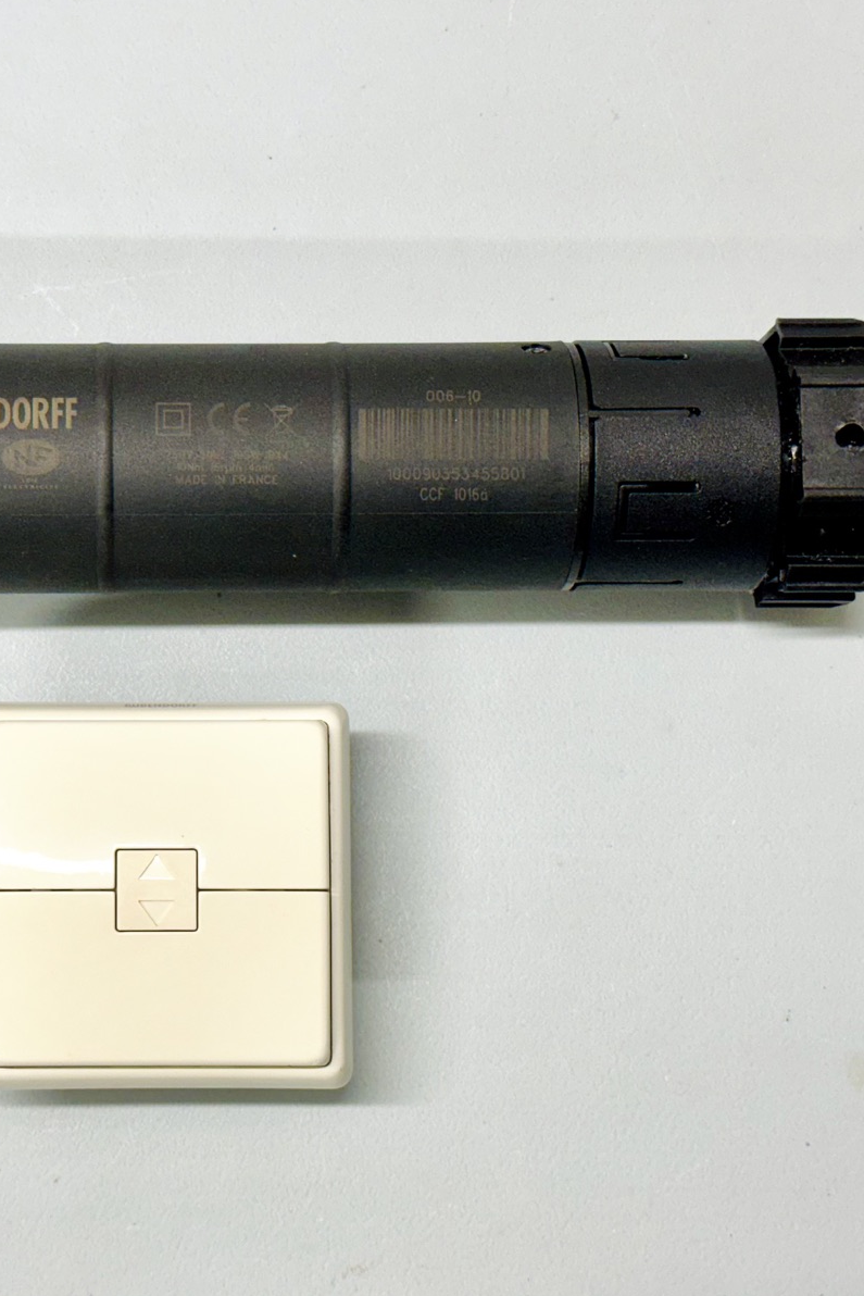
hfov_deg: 20.2
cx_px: 221
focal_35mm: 67
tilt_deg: -83.0
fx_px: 2411
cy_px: 647
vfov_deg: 30.1
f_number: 1.78
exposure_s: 1/100
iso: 100
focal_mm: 6.86
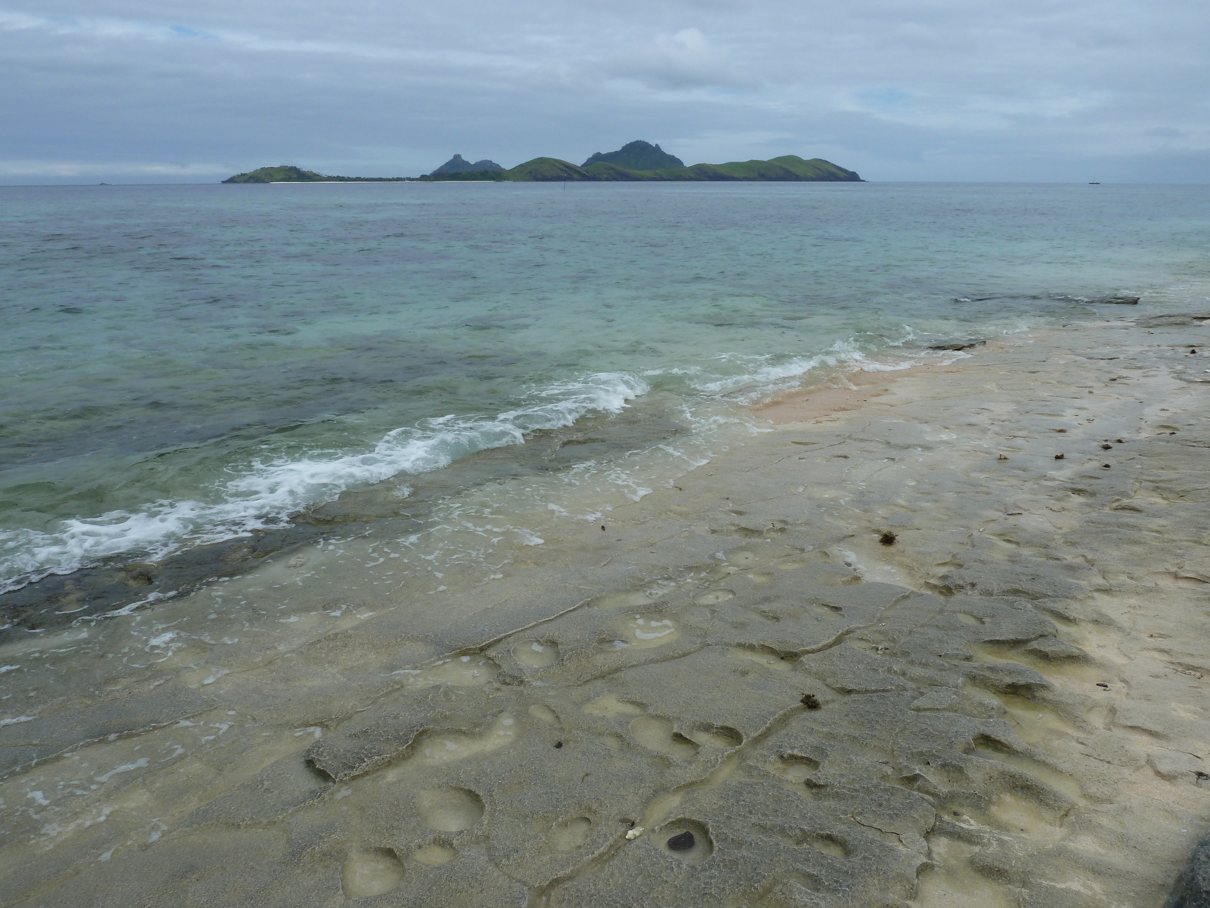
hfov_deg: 69.4
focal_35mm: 25
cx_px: 605
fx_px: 874
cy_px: 454
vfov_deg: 54.9
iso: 80
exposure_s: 1/400
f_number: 5.6
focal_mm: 4.1
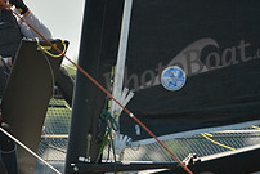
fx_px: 7068
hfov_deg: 2.1
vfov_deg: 1.4
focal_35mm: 978
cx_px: 37
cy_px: 150
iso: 280
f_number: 5.6
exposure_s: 1/1250
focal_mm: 340
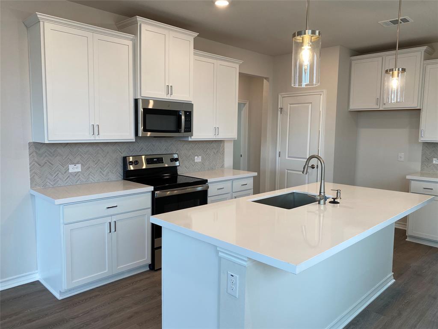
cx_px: 219
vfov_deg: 53.1
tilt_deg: -7.7
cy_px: 164
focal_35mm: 26
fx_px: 329
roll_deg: -0.8
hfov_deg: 67.3
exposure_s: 1/120
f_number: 1.8
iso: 80
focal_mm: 4.25
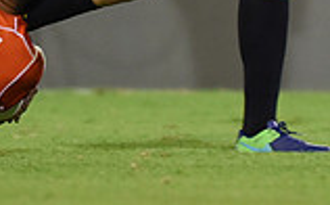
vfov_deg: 1.2
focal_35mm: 1126
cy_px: -177
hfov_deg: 1.9
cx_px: -84
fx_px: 10105
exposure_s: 1/800
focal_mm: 300
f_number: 2.8
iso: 2000
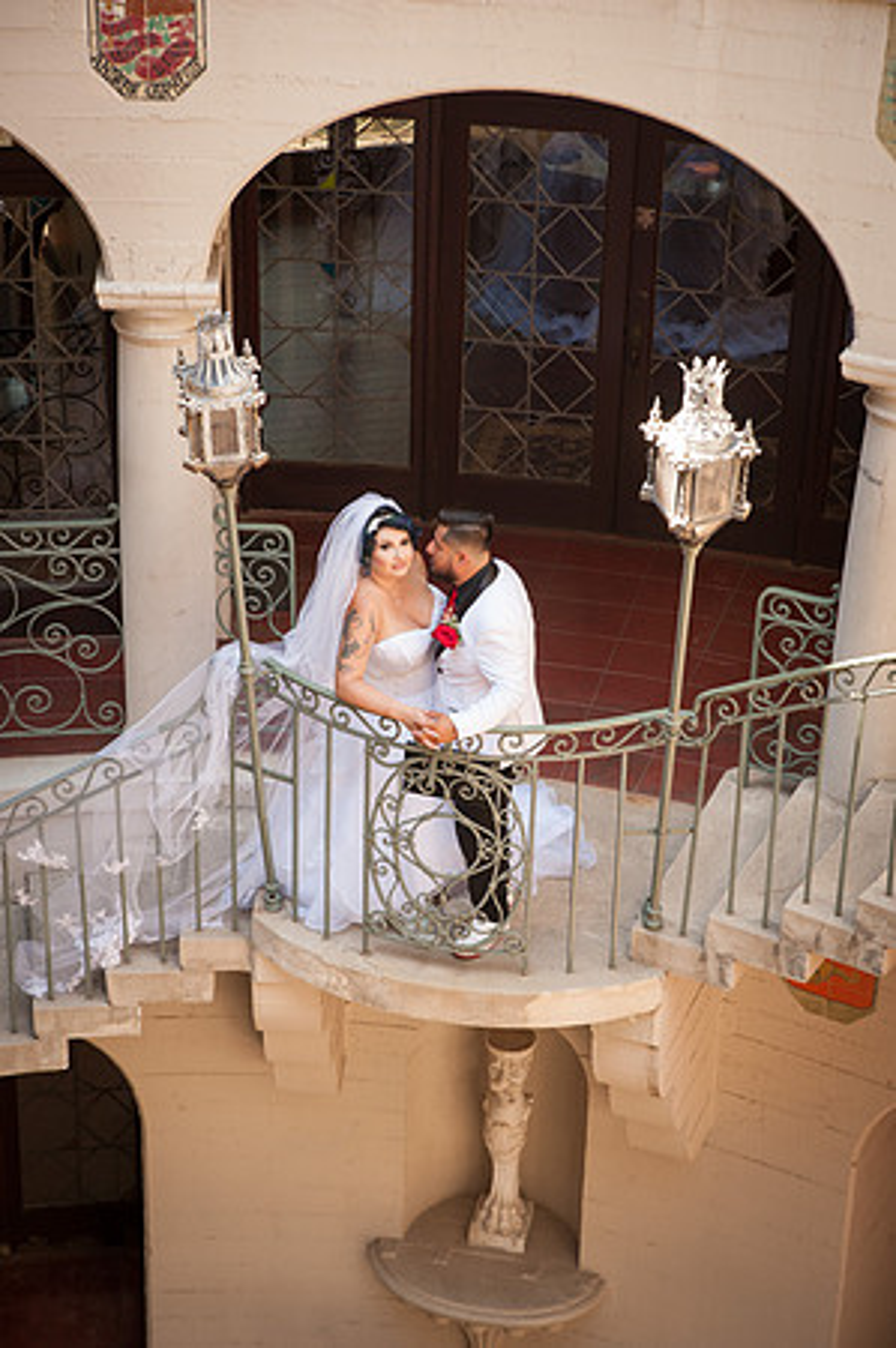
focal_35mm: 62
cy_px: 674
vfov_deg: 32.4
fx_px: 2320
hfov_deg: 21.9
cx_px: 448
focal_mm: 62
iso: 250
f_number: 5.6
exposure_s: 1/125
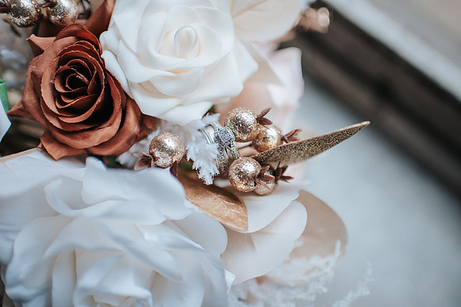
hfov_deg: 54.4
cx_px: 230
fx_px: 448
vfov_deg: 37.9
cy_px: 154
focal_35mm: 35
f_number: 2.2
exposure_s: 1/125
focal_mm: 35
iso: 100
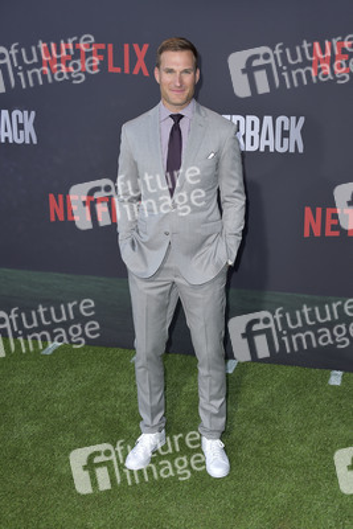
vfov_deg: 46.4
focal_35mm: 42
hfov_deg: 31.9
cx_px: 176
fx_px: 617
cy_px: 264
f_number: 6.3
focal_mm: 42
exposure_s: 1/250
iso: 320
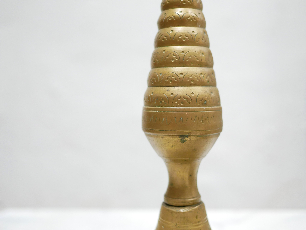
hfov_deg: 46.8
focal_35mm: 40
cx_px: 153
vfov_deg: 36.0
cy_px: 115
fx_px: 354
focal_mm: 20
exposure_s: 1/60
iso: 1000
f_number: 1.7
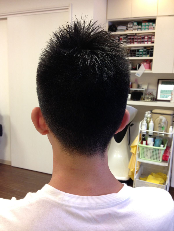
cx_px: 87
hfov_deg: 42.9
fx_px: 221
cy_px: 116
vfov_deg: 55.4
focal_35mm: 33
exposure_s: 1/20
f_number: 2.4
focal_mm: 4.13
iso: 64
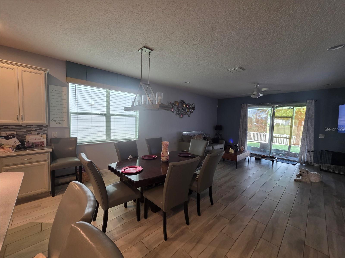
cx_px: 172
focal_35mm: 13
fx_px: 130
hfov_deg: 106.2
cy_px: 129
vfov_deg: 89.9
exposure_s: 1/60
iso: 200
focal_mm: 2.2
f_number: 1.9
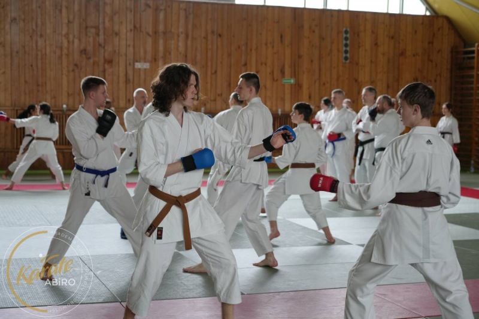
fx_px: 798
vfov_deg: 22.6
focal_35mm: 60
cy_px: 160
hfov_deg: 33.4
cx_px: 240
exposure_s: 1/160
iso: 2000
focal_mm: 60
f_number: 4
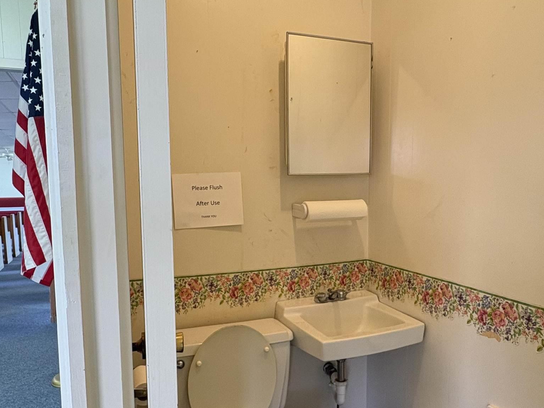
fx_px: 440
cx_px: 278
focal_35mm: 28
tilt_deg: -4.5
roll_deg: +1.7
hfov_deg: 63.4
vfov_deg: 49.6
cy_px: 229
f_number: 2.2
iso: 160
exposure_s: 1/60
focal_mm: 2.22
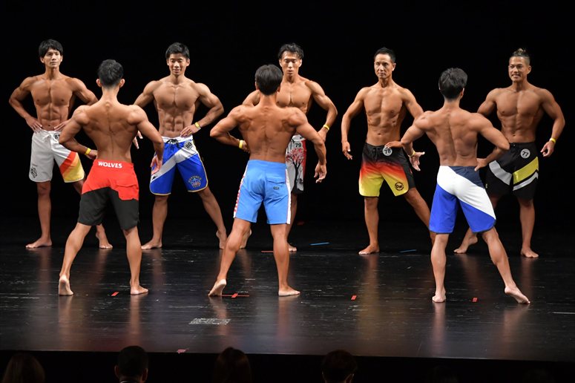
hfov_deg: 10.2
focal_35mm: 202
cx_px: 288
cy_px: 192
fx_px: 3225
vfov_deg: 6.8
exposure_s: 1/400
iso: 3200
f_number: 5.6
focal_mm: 135
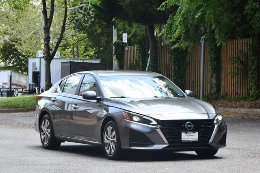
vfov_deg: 10.1
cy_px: 86
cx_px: 130
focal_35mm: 135
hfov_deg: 15.2
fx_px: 974
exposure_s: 1/250
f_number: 7.1
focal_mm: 90
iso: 200
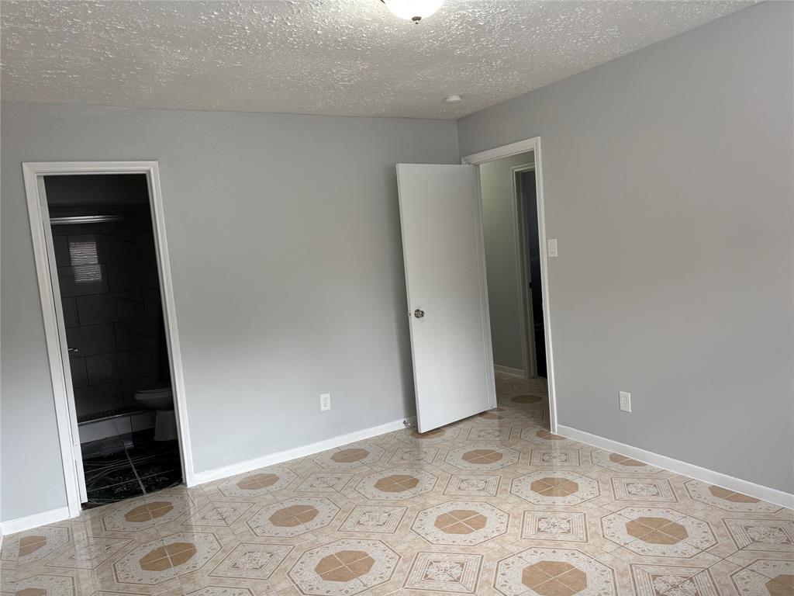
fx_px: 596
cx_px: 397
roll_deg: +5.5
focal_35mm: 26
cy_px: 298
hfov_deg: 67.3
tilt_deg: -5.4
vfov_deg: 53.1
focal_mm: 5.96
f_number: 1.6
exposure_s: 1/121
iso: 100
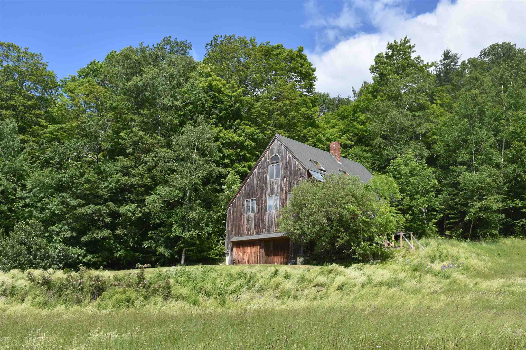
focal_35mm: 40
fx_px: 592
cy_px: 175
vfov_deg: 33.0
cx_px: 263
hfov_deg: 47.9
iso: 500
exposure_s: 1/500
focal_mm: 27
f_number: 8
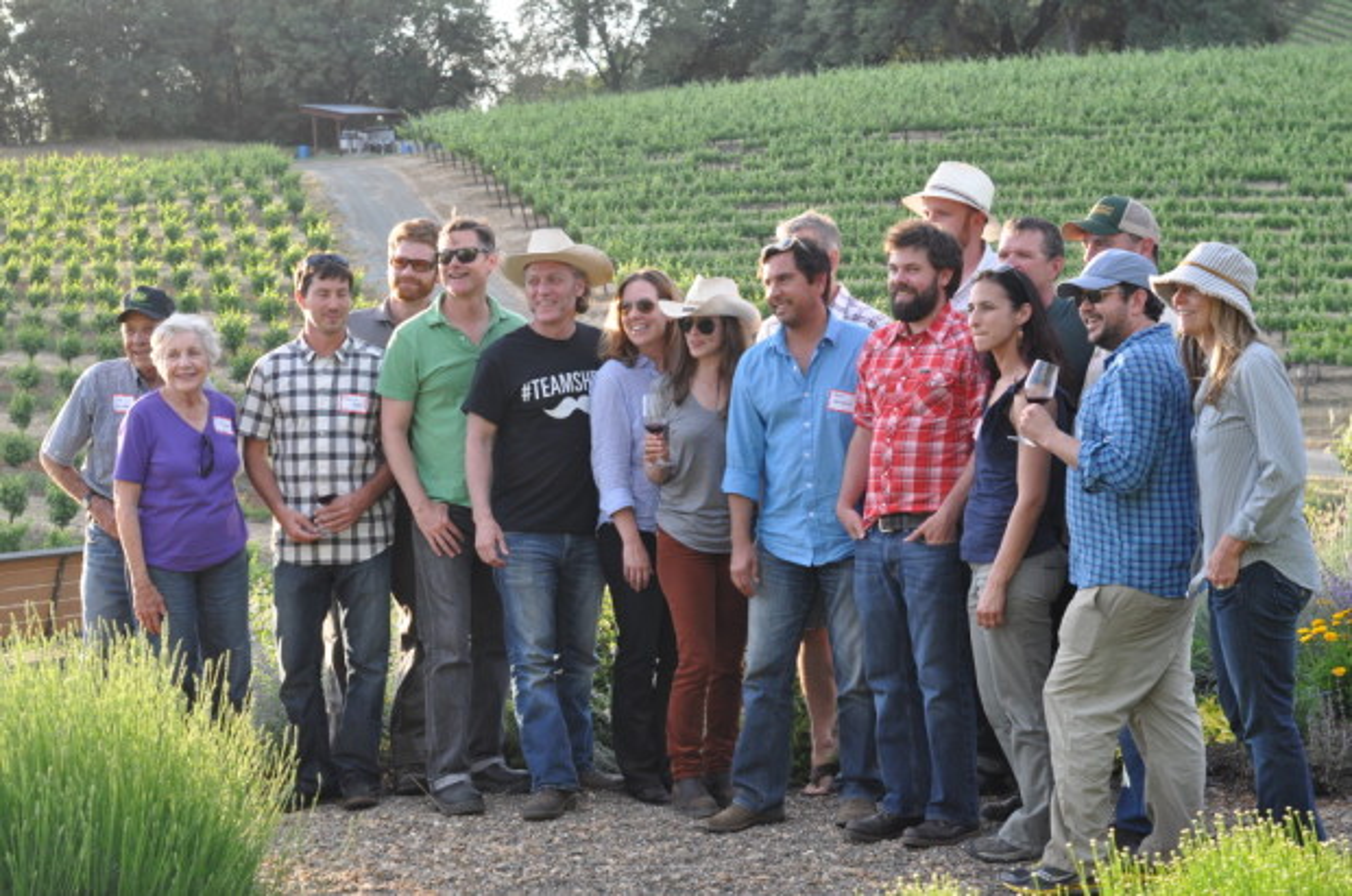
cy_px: 448
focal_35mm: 75
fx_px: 2812
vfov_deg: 18.1
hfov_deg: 27.0
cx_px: 676
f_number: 5.6
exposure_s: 1/125
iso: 320
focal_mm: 50
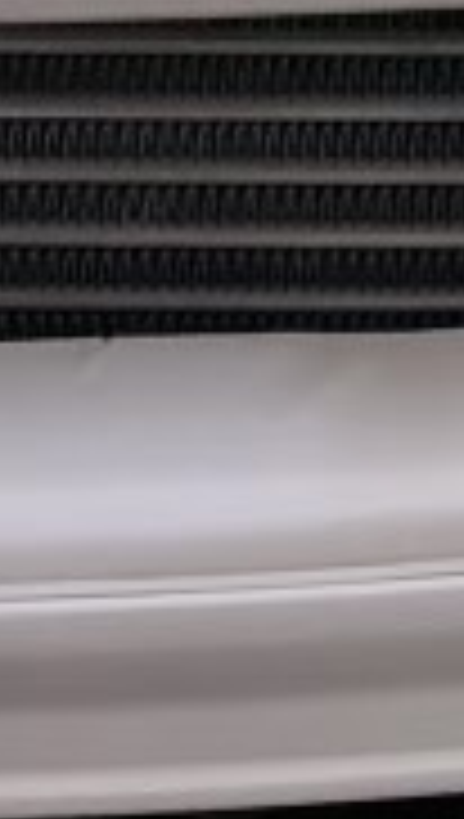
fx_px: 3462
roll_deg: -1.7
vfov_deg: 11.1
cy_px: -1233
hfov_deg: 6.5
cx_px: 1694
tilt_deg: -6.2
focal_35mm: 159
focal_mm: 5.7
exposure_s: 1/60
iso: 125
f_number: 1.5
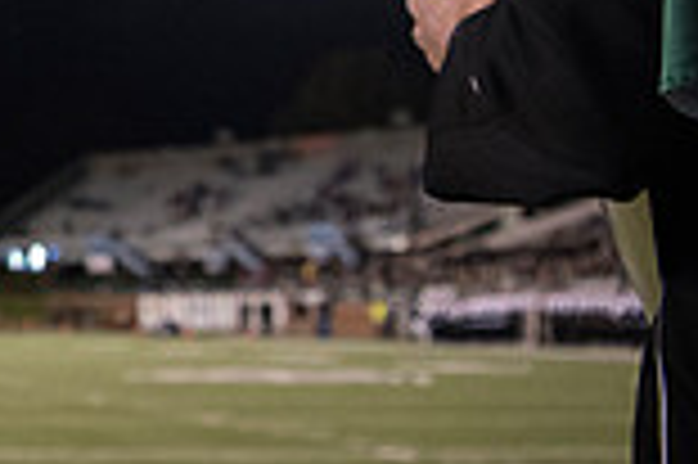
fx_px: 1743
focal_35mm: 90
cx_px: -509
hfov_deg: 18.4
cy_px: -97
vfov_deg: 14.7
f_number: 3.2
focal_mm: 24
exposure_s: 1/1250
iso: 4000
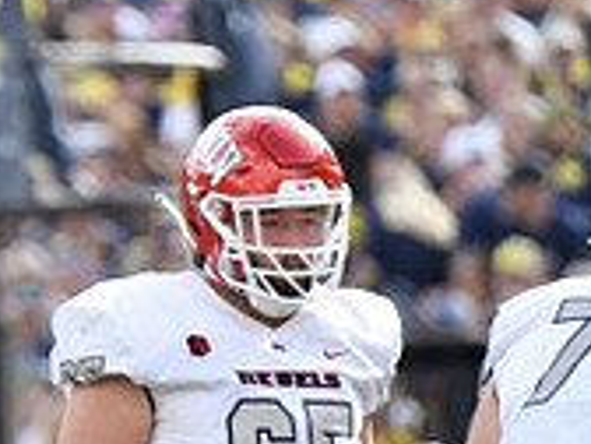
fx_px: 25866
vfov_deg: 1.0
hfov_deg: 1.3
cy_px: 627
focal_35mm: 1515
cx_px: -281
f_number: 5.6
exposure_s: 1/640
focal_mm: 380
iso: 640
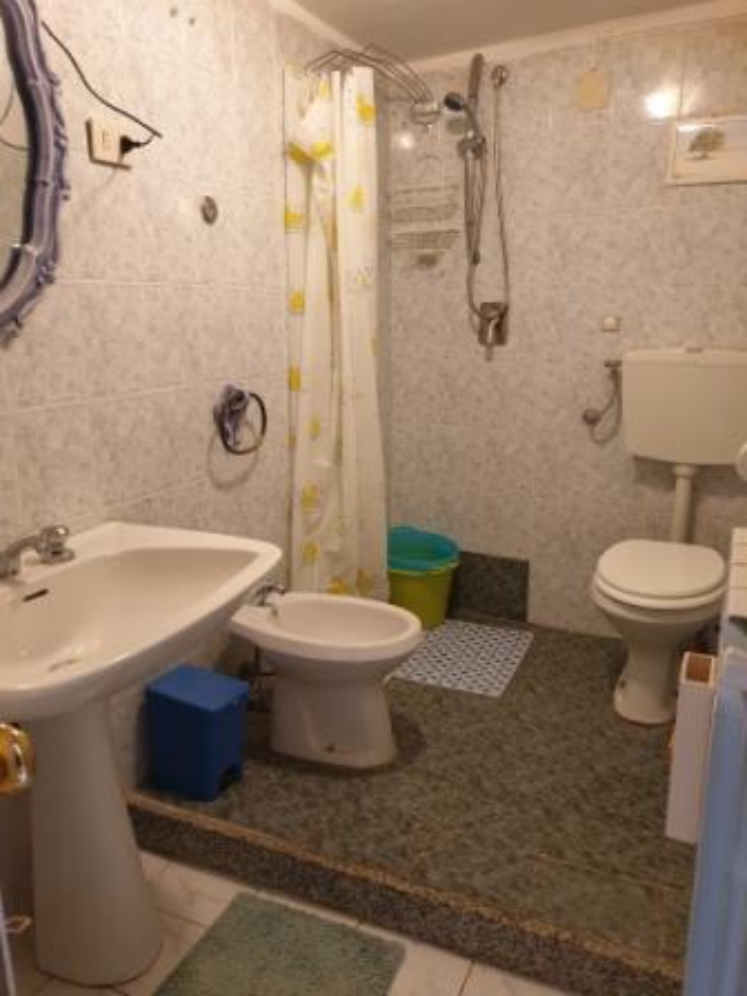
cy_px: 498
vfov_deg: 67.3
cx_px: 374
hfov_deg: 53.1
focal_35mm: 26
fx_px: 748
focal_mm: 4.3
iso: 320
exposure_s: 1/33
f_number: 1.5
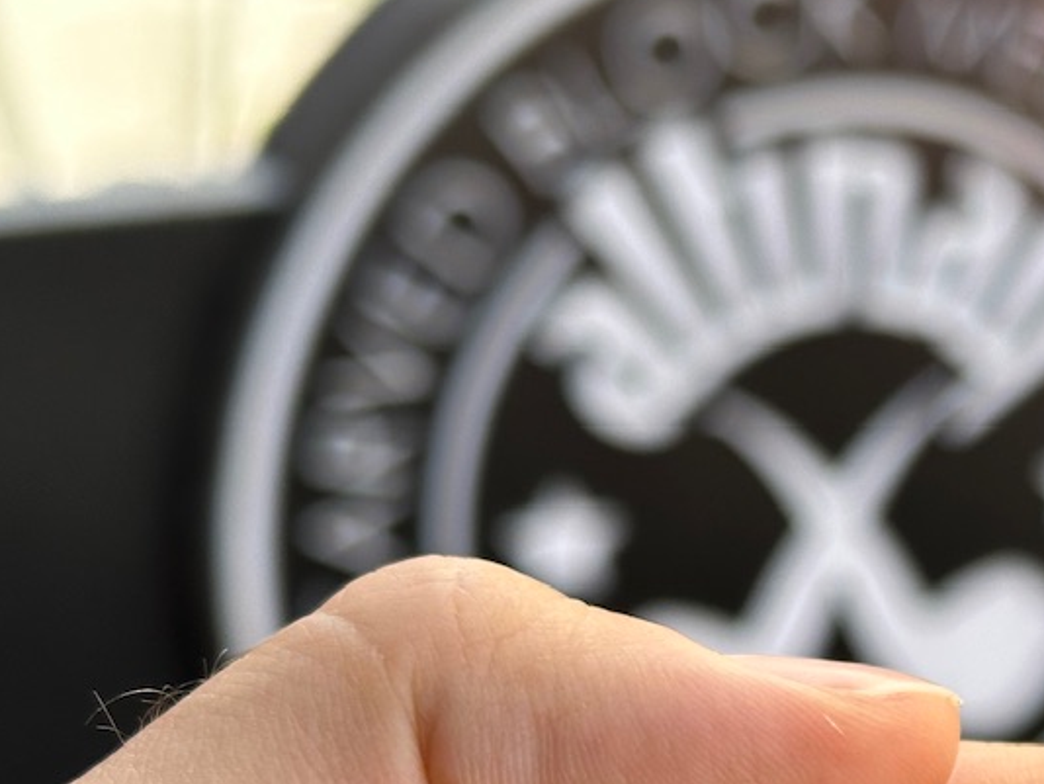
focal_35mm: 115
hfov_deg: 16.4
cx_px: 1241
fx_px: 3470
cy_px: 817
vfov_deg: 12.7
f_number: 1.78
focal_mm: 6.86
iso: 64
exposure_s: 1/439
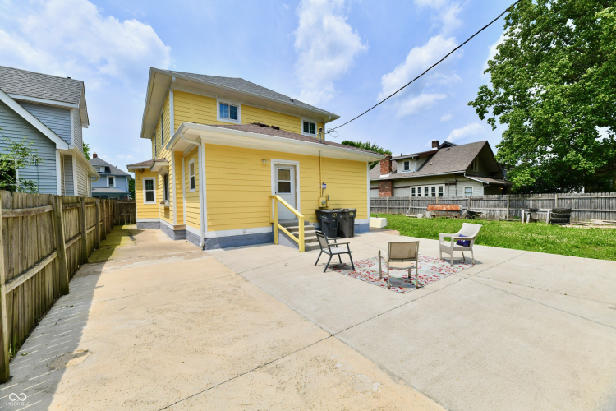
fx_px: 240
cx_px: 308
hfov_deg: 104.3
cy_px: 206
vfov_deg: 81.2
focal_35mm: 14
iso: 640
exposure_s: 1/800
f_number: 14
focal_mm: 14
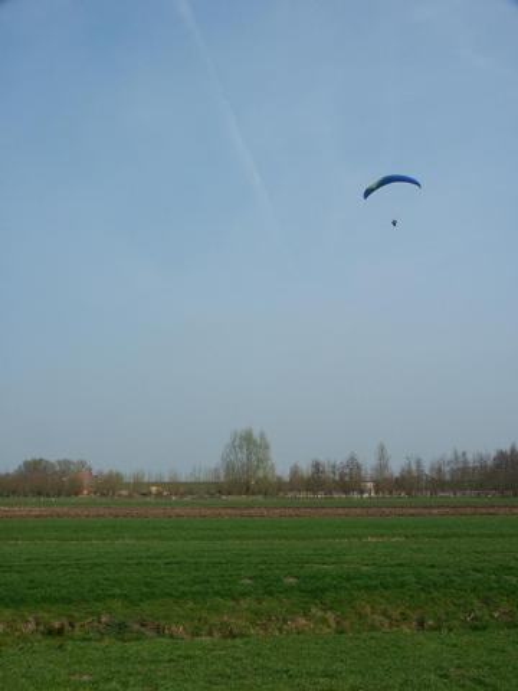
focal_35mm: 36
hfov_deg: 39.7
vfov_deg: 51.4
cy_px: 346
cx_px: 259
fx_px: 718
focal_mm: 9.48
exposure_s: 1/500
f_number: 8
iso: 100
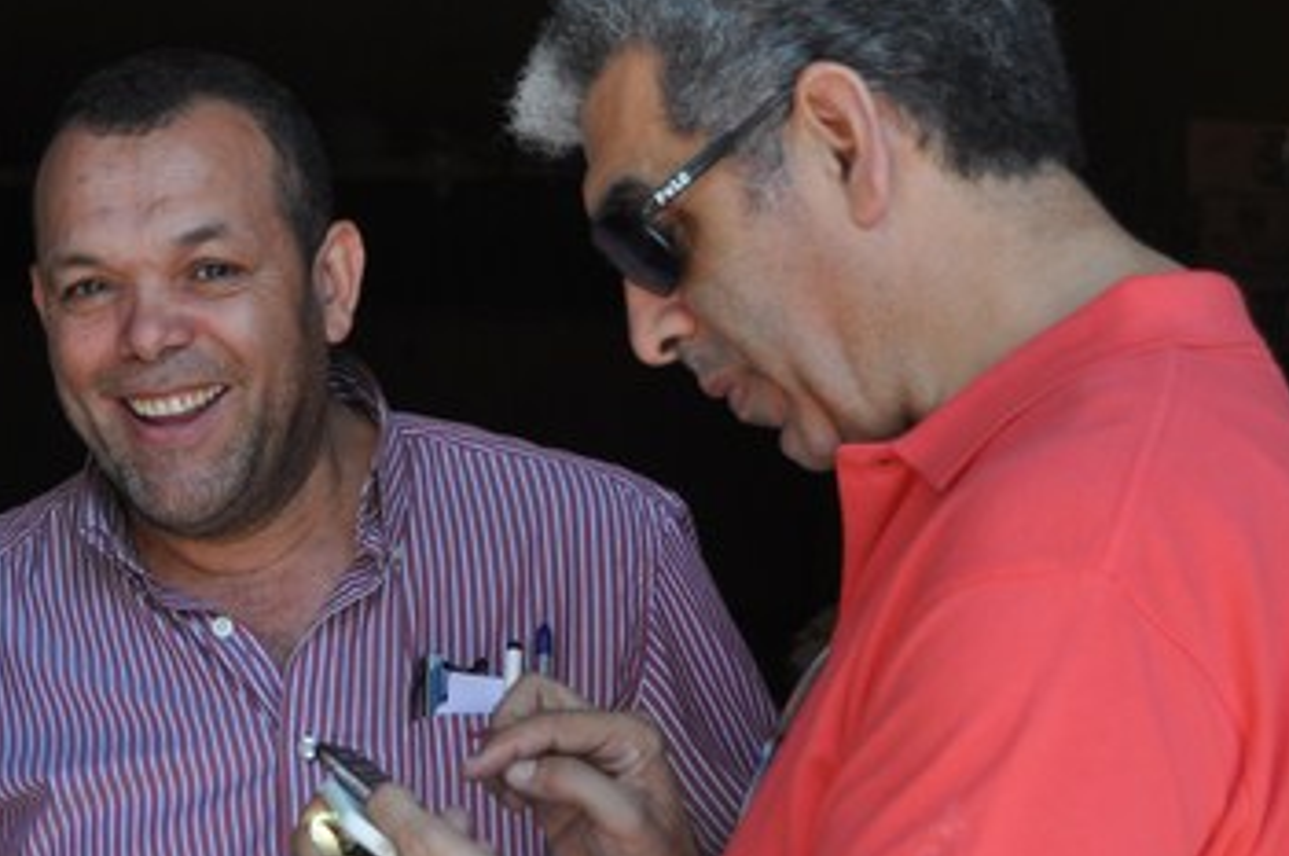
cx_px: 253
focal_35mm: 123
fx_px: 4395
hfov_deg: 16.6
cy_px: 557
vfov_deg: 11.1
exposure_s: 1/125
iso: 200
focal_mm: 45
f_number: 5.6
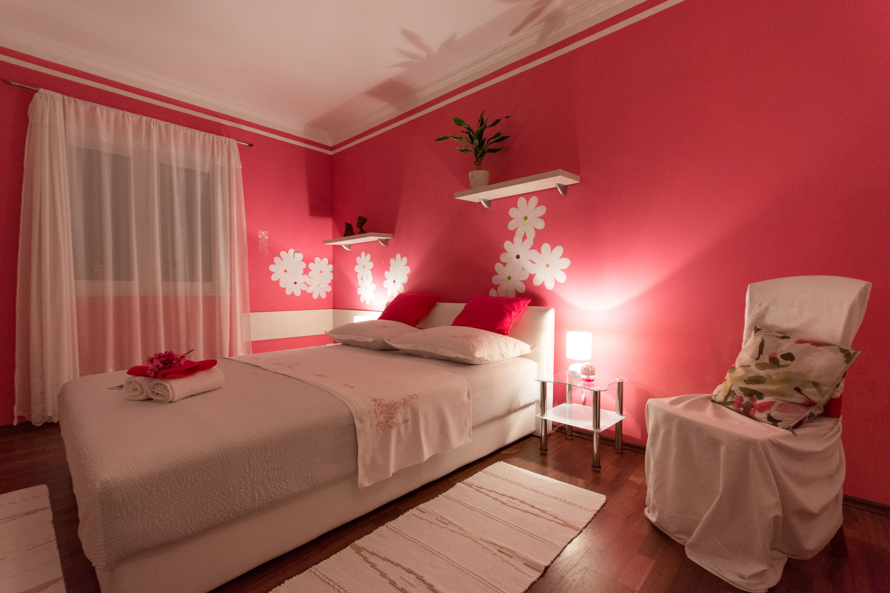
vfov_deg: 77.3
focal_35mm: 15
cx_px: 445
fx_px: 371
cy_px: 296
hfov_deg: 100.4
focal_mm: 10
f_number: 4
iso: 1600
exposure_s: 1/30
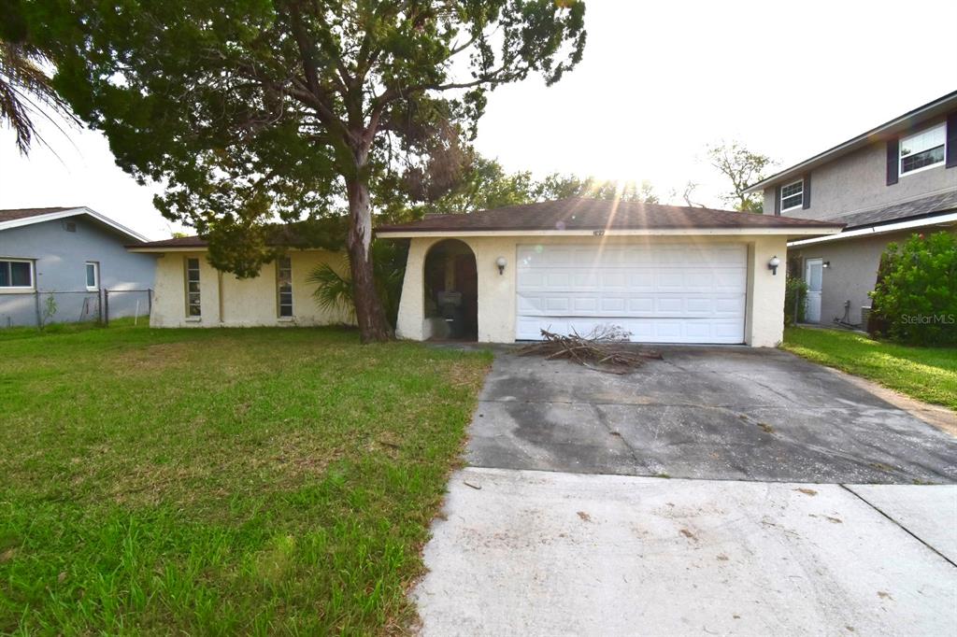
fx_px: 399
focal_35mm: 15
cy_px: 318
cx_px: 478
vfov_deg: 77.3
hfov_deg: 100.4
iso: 400
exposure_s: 1/400
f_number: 11
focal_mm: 10
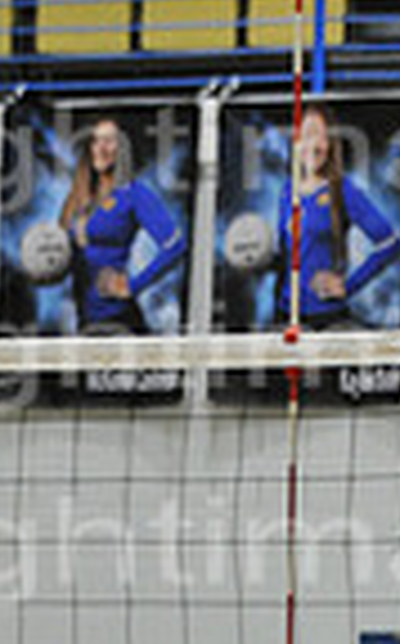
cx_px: 144
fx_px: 10112
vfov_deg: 3.6
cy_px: 847
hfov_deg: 2.3
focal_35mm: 578
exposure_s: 1/800
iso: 8000
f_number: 3.2
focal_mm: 140
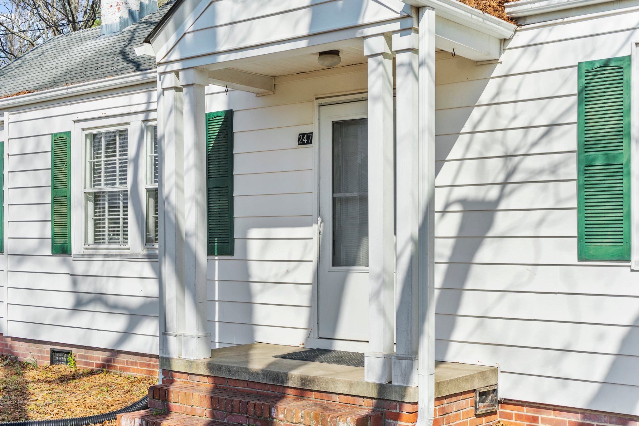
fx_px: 834
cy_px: 213
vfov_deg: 28.6
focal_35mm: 47
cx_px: 320
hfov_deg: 41.9
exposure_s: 1/1000
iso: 125
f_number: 5.6
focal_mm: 47
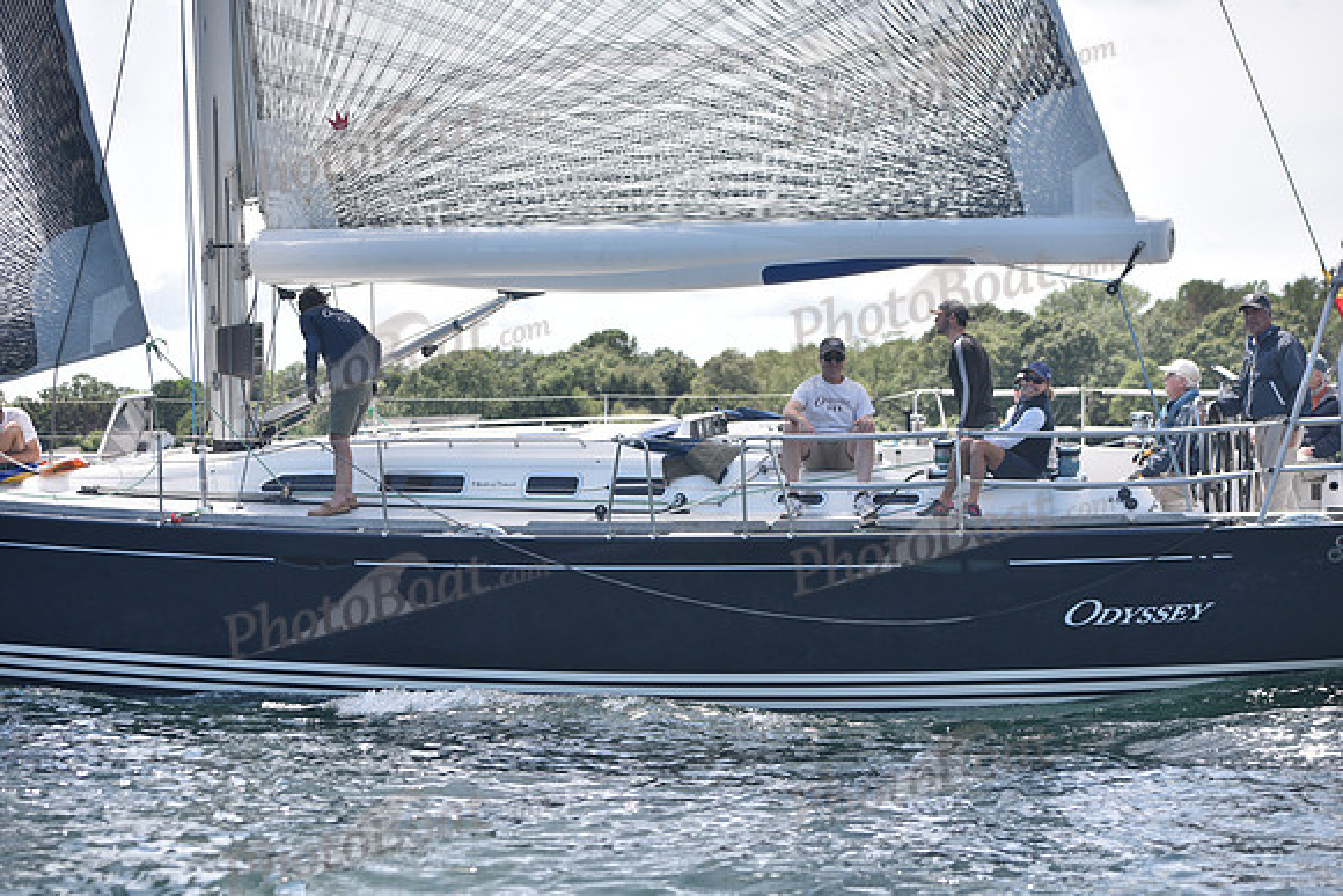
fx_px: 2612
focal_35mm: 70
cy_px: 448
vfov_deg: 19.5
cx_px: 672
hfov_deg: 28.8
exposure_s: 1/800
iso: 320
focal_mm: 70
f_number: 4
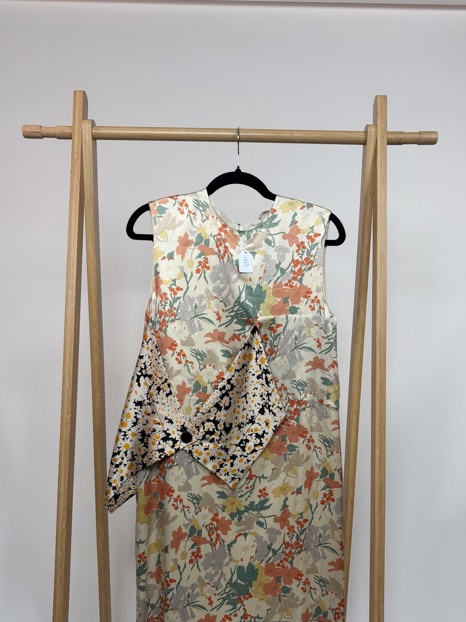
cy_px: 372
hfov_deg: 44.2
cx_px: 229
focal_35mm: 32
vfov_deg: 56.4
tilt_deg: -4.0
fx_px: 574
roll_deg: -1.5
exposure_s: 1/121
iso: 32
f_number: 1.6
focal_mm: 5.96
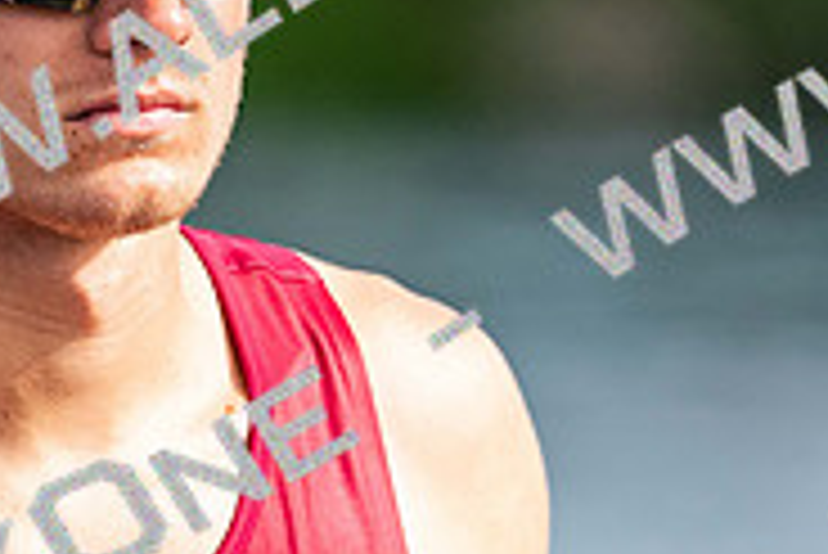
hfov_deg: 1.6
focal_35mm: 1258
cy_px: 354
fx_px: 28956
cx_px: 225
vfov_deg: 1.1
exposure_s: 1/2500
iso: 560
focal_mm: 400
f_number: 4.5
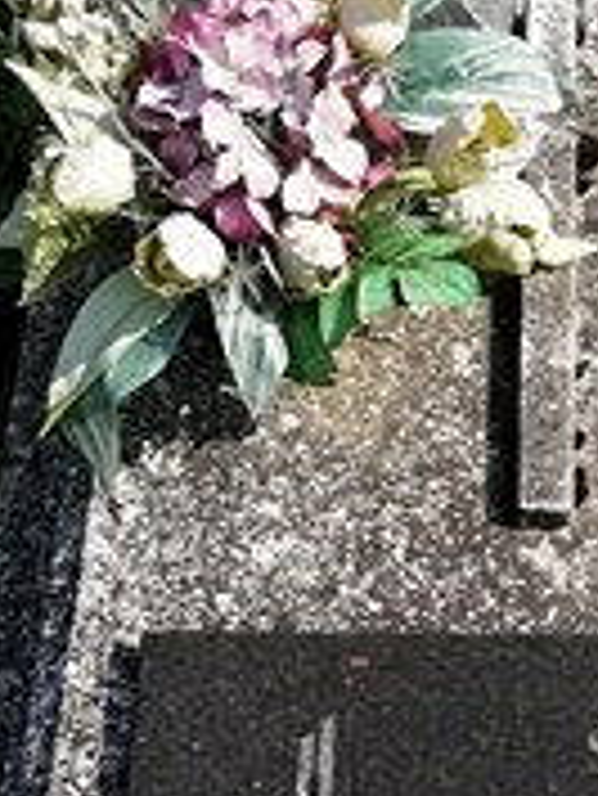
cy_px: 1142
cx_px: 629
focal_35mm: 94
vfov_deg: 18.7
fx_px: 2163
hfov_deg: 15.4
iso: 50
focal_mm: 3.21
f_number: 2.2
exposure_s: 1/1116
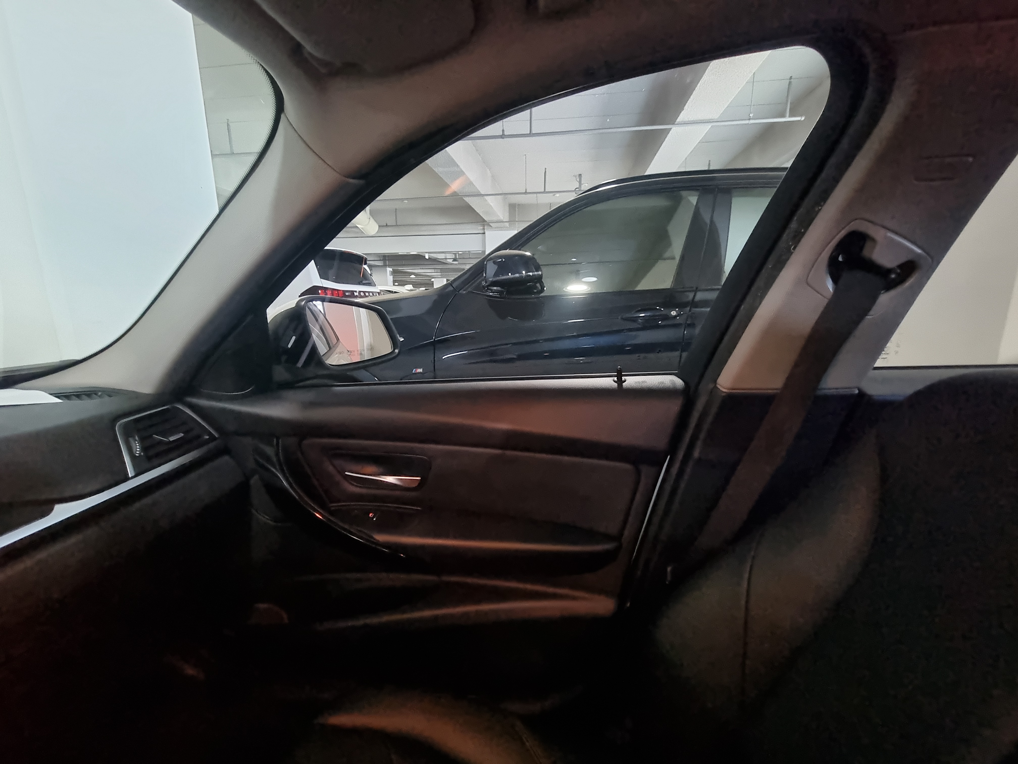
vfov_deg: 89.9
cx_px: 509
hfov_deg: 106.2
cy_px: 382
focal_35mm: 13
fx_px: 382
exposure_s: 1/24
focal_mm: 2.2
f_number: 2.2
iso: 1250
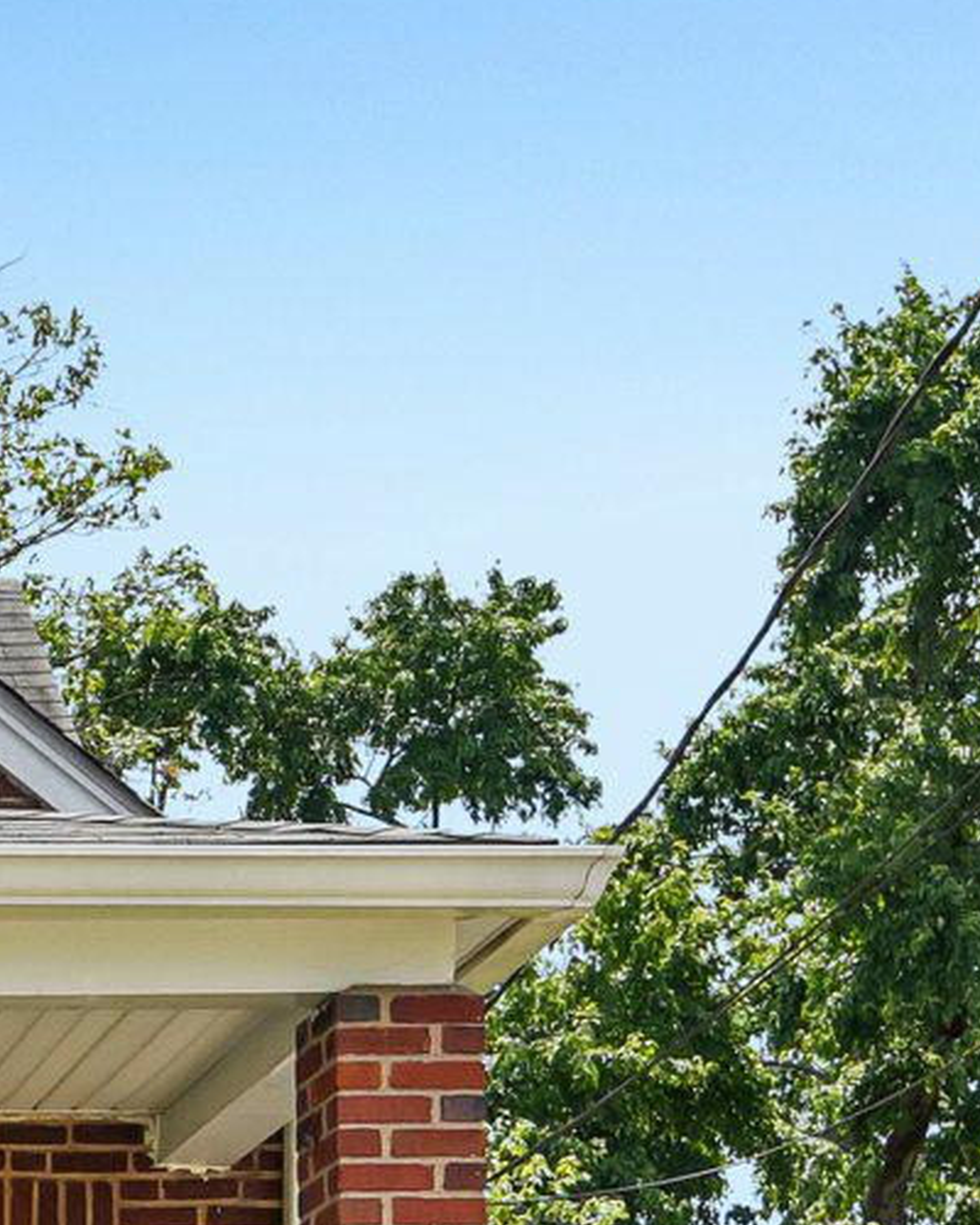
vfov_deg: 15.2
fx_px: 4459
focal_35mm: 123
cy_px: 1381
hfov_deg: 11.5
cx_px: -831
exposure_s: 1/1000
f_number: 8
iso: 400
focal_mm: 32
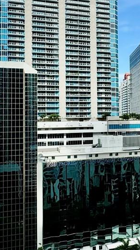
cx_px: 157
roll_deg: +1.4
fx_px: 310
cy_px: 112
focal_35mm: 47
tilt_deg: +1.3
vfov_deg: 43.7
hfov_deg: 23.7
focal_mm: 2.22
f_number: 2.2
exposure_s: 1/944
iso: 40
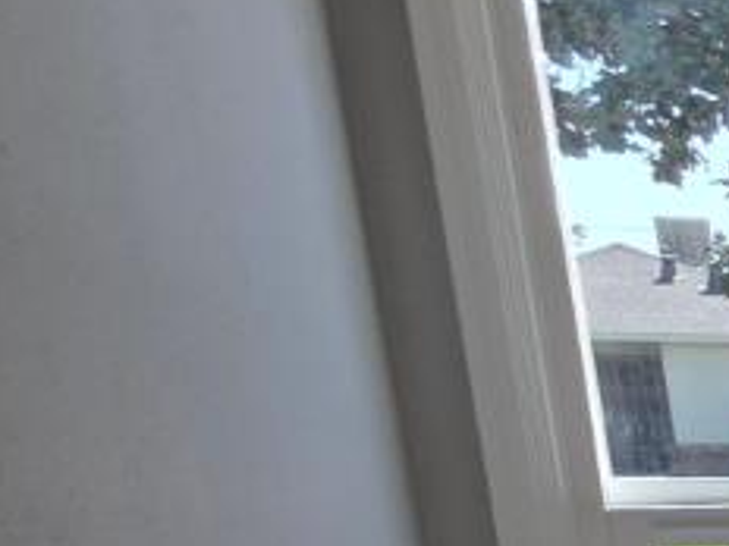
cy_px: 821
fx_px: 1769
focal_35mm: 84
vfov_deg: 16.1
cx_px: 2174
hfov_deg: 11.6
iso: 40
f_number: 1.9
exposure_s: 1/410
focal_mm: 2.2
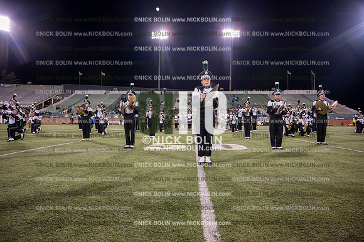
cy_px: 121
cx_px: 182
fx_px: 243
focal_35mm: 24
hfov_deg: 73.8
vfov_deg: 53.1
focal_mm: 24
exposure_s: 1/640
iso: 3200
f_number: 4
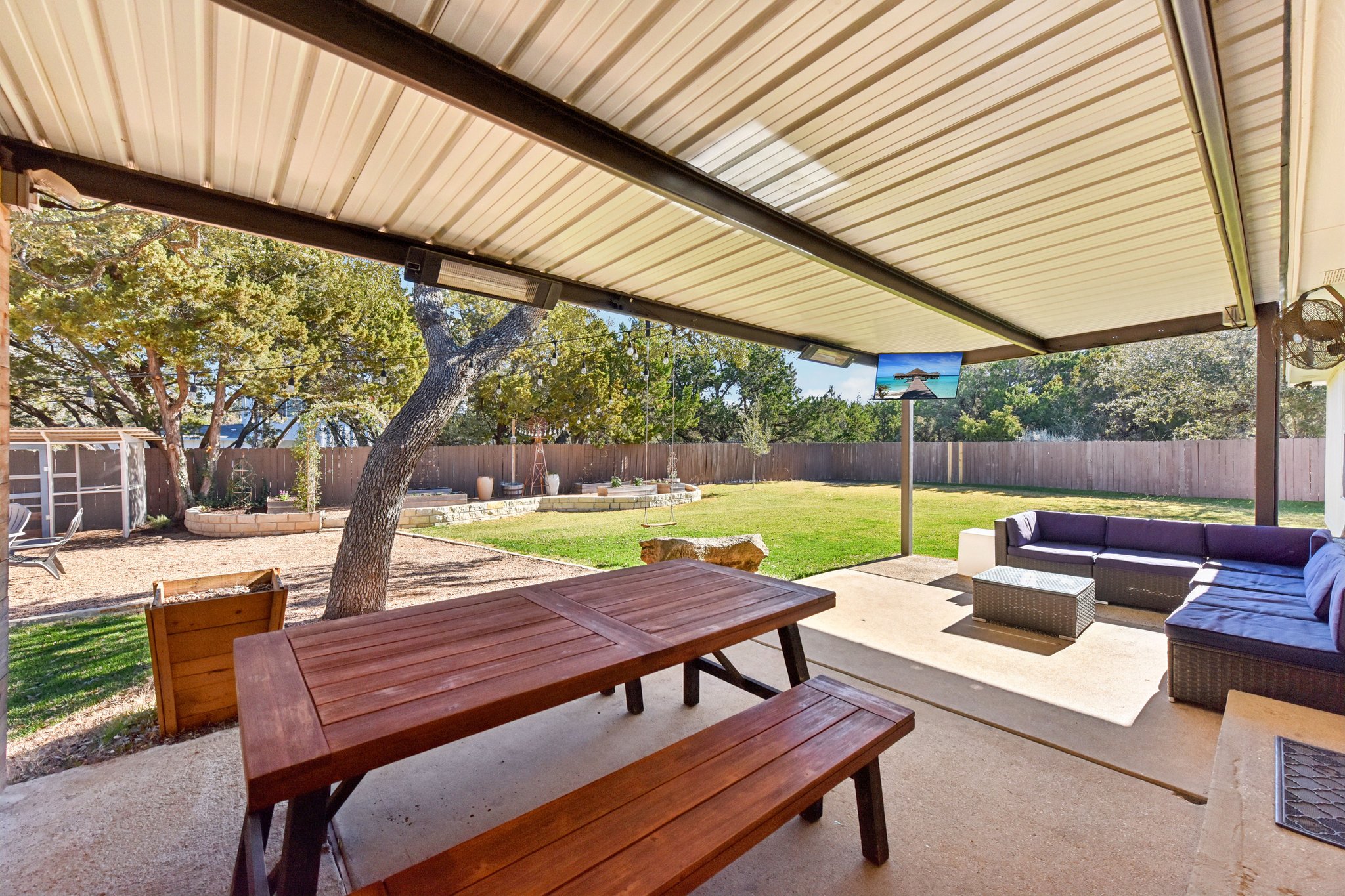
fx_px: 523
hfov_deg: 104.3
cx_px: 672
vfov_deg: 81.2
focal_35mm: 14
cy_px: 448
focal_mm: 14
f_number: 8
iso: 800
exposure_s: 1/800
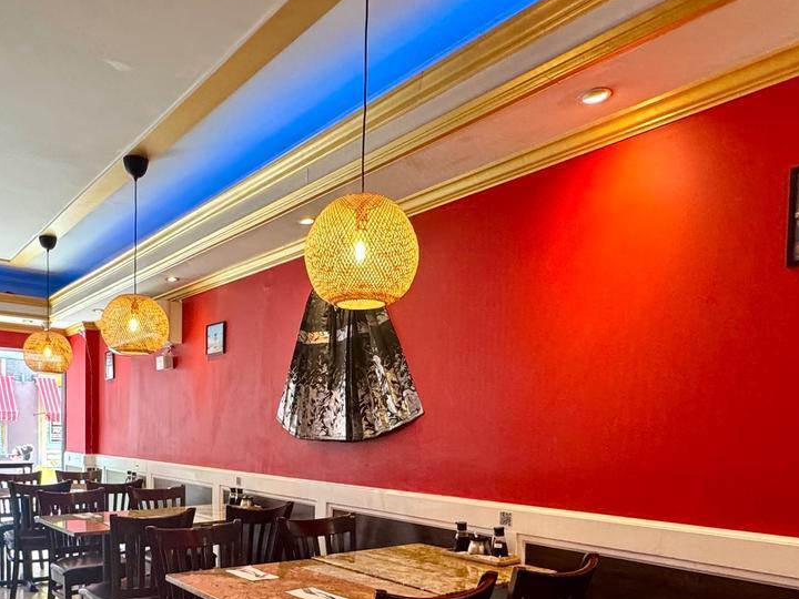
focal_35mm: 28
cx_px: 317
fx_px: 646
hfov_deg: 62.8
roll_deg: -1.2
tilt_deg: -3.1
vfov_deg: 47.2
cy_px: 475
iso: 250
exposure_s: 1/120
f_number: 2.2
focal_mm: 2.22
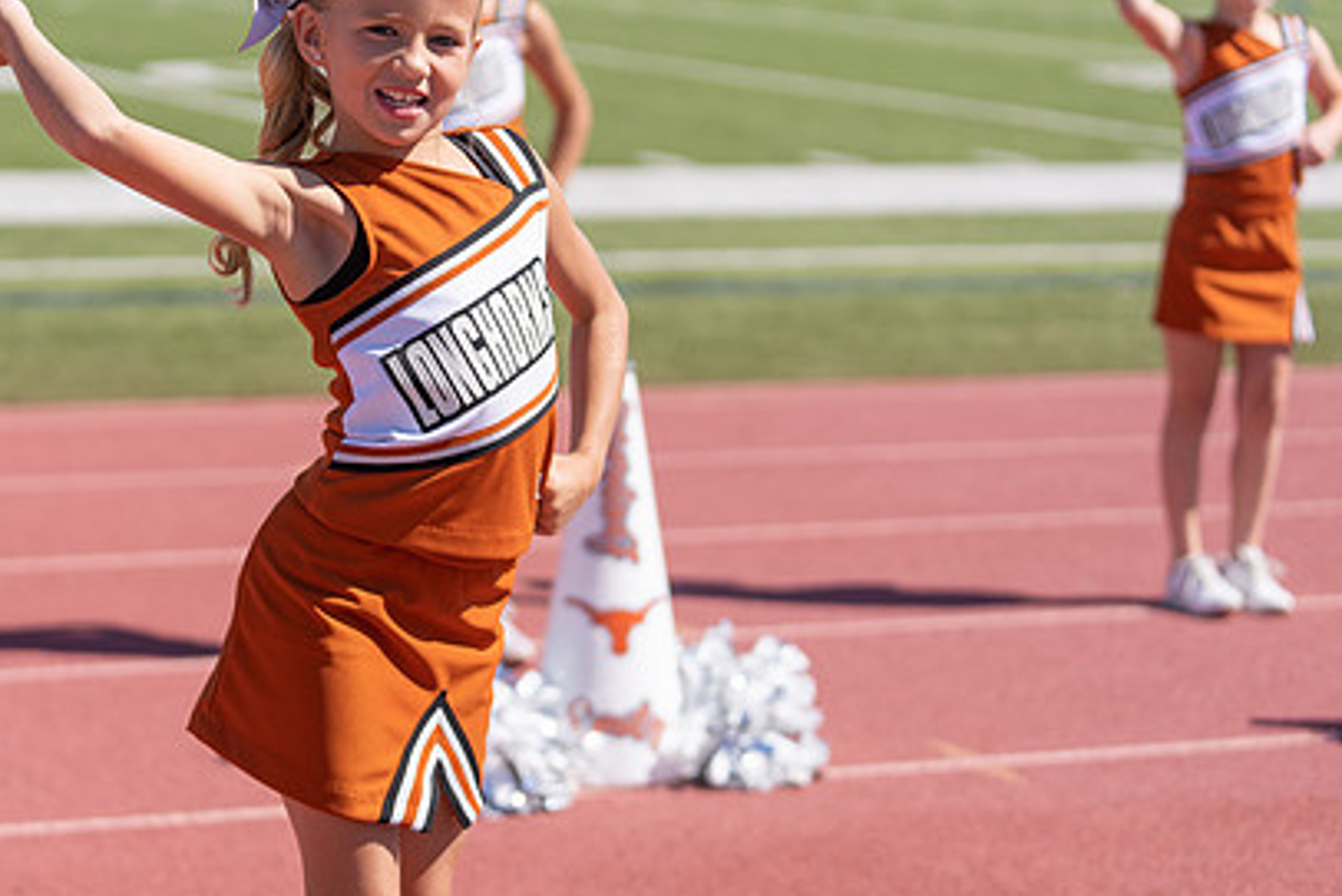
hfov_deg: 20.3
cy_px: 279
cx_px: 390
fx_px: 3729
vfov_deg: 13.7
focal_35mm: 100
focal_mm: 70
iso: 100
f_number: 2.8
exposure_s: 1/2000
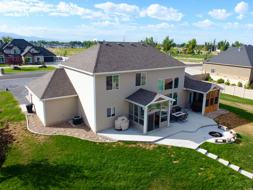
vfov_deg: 66.0
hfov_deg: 81.7
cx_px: 126
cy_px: 95
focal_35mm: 20
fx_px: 146
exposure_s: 1/606
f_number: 2.8
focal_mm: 3.61
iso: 100
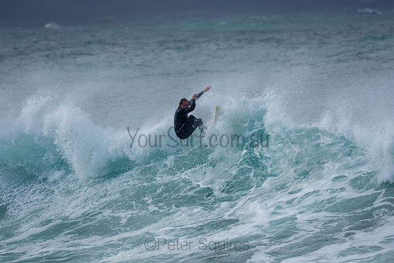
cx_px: 197
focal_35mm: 720
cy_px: 132
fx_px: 7881
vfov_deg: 1.9
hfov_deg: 2.9
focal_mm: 480
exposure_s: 1/500
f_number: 6.3
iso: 100
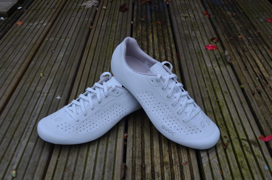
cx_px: 136
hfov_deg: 49.6
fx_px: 294
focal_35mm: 39
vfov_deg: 34.1
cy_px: 90
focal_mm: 26
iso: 200
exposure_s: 1/160
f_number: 6.3
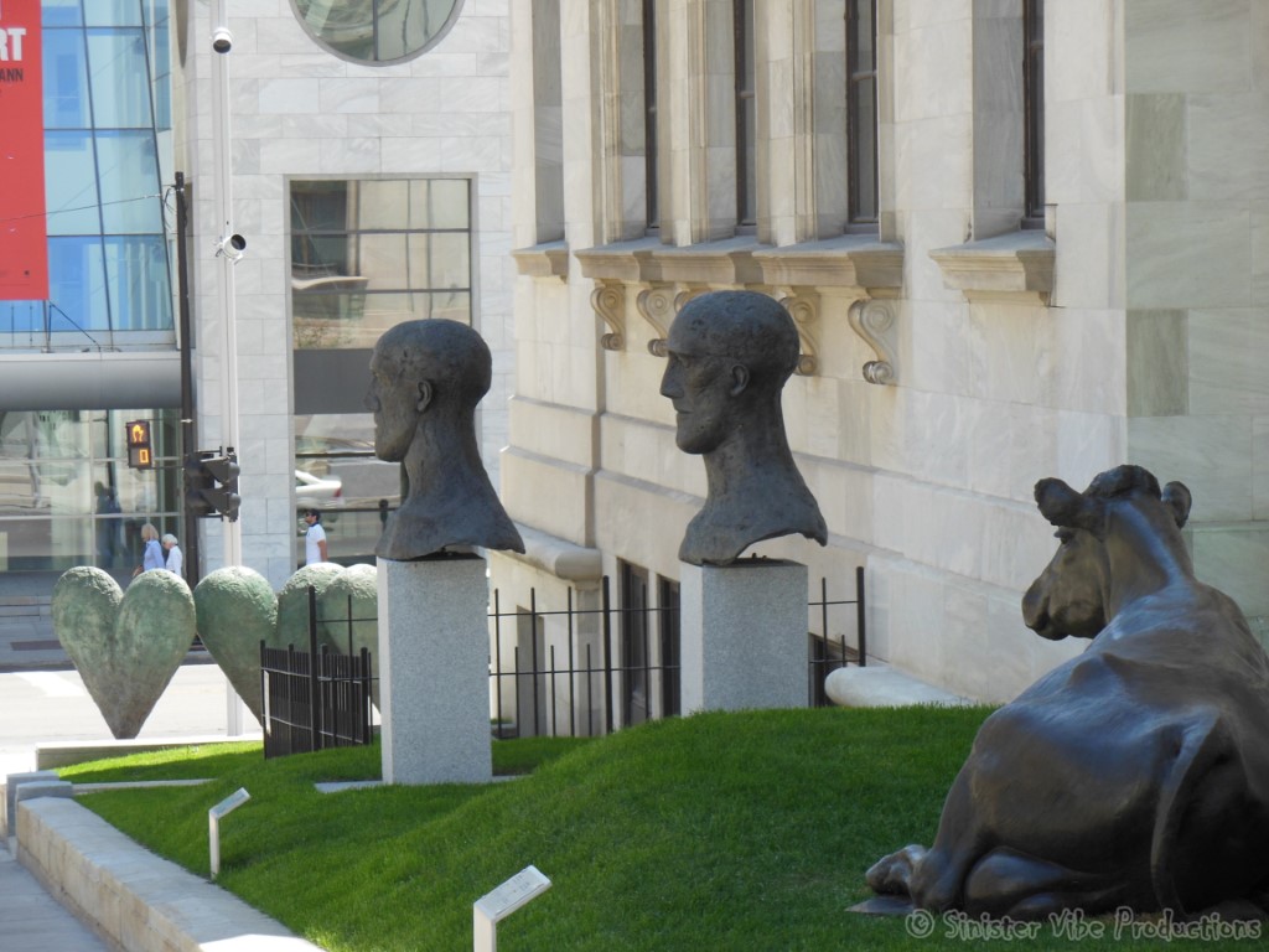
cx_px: 634
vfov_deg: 11.7
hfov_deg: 15.5
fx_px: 4656
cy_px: 476
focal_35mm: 127
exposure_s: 1/160
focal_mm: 22.6
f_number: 5
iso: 125
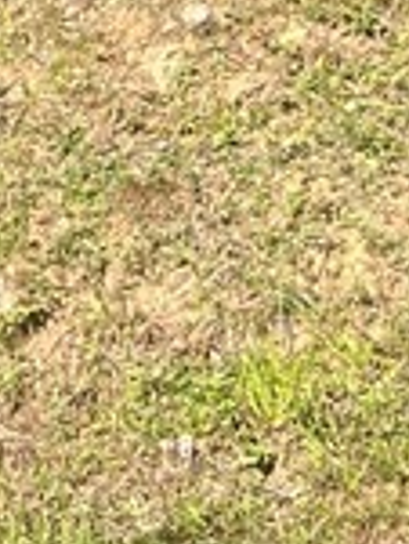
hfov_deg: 8.1
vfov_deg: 9.5
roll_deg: -3.7
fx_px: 2781
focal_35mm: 177
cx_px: -329
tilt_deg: +17.4
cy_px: -878
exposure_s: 1/1412
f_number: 1.5
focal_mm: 5.7
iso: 50
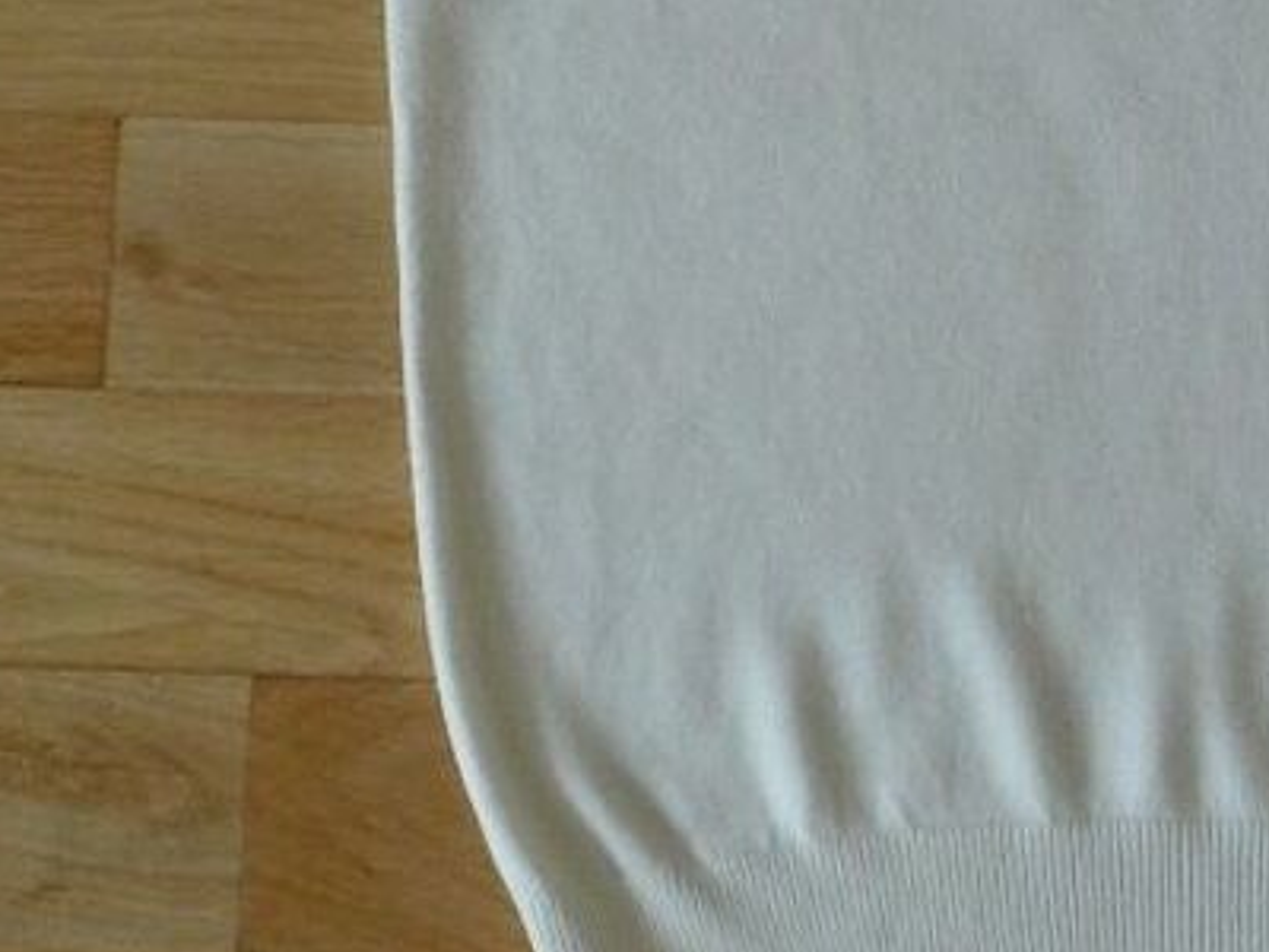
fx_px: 2566
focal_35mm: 70
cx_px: 1050
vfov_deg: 20.8
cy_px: 216
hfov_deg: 27.1
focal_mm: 4.7
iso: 320
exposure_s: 1/30
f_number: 3.3
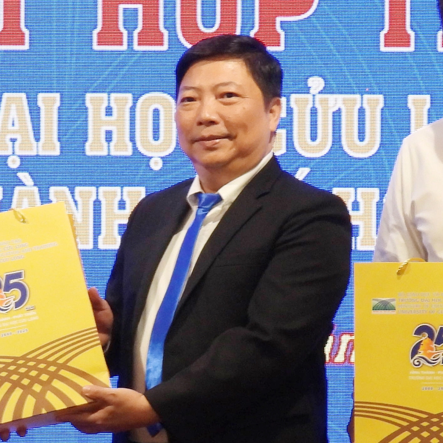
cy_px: 215
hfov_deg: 5.3
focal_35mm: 332
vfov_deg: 5.3
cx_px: 65
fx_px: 4807
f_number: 4
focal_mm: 20.5
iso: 400
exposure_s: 1/40
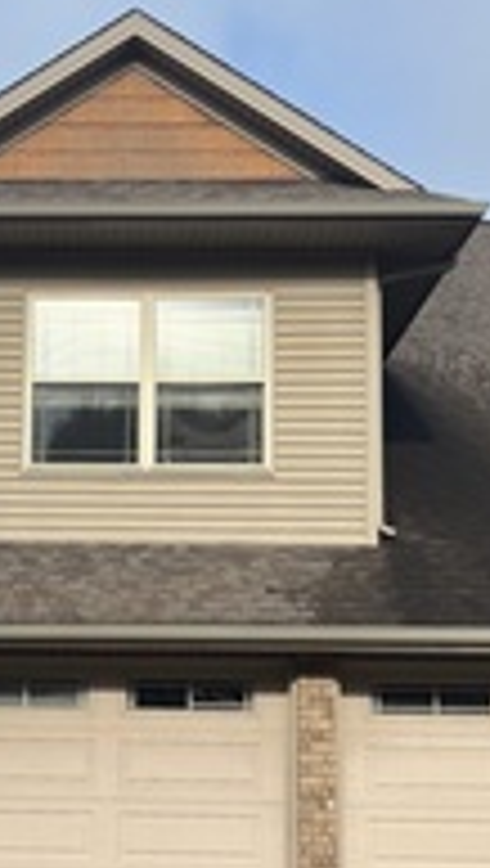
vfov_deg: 31.6
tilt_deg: +8.7
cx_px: 49
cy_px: 567
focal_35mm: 66
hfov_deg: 18.0
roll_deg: -1.3
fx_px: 1520
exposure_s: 1/2933
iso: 50
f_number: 1.6
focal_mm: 5.96
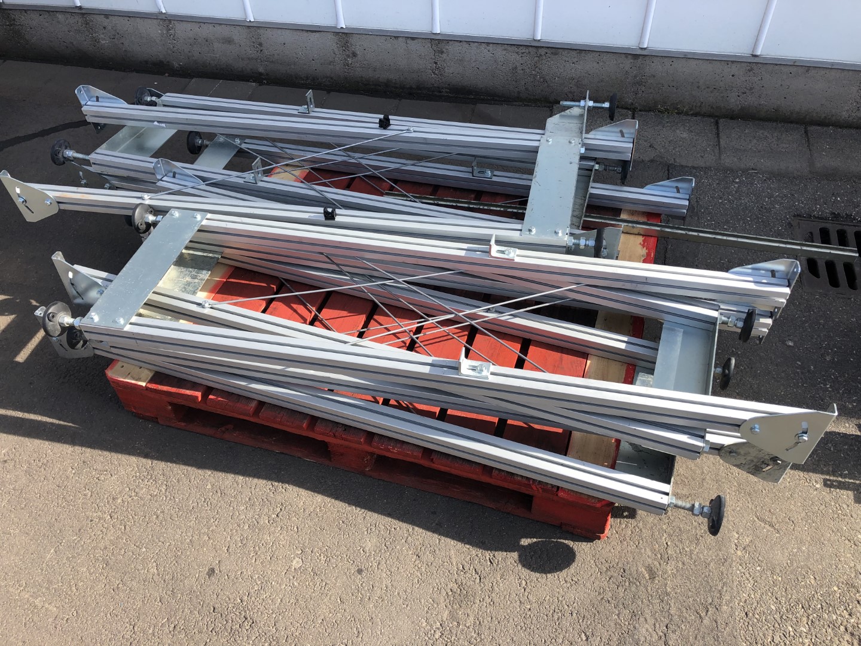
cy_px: 323
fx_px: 696
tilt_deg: -47.9
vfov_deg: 49.7
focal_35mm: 28
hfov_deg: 63.4
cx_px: 430
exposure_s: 1/615
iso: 20
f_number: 1.8
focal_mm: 4
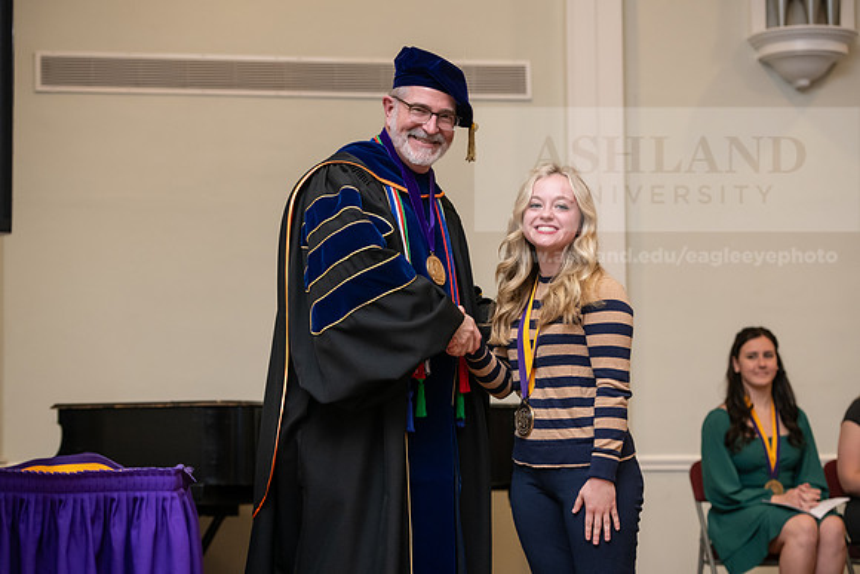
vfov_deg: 13.7
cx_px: 430
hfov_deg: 20.4
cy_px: 287
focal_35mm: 100
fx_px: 2389
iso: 2000
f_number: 4
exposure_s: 1/200
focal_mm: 100
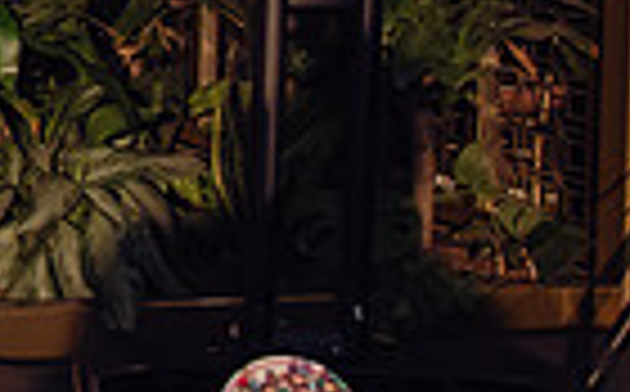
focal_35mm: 131
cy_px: -198
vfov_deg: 9.7
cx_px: -846
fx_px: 2246
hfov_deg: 12.7
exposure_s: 1/320
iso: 3200
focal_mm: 24
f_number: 4
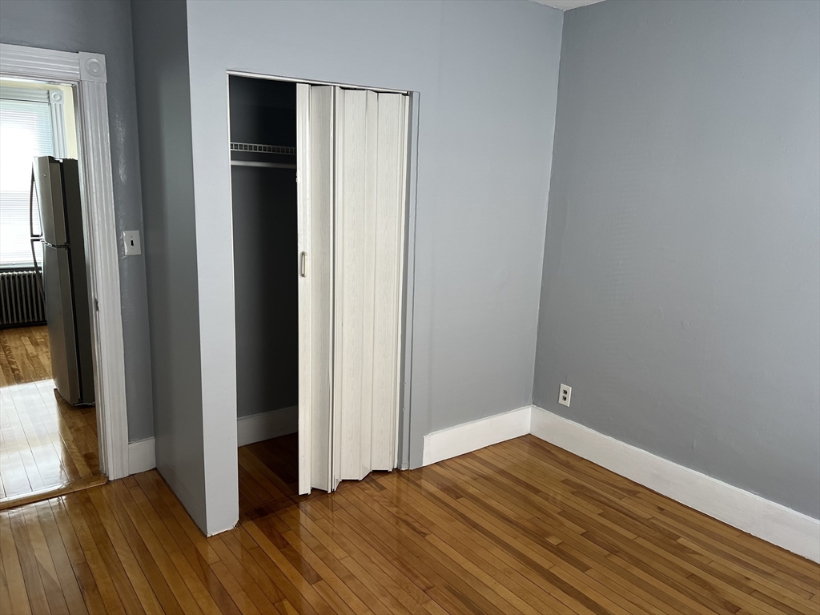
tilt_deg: -10.8
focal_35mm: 26
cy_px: 308
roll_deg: -2.0
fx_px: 616
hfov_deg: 67.3
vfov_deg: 53.1
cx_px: 410
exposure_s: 1/121
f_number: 1.5
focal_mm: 5.7
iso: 100
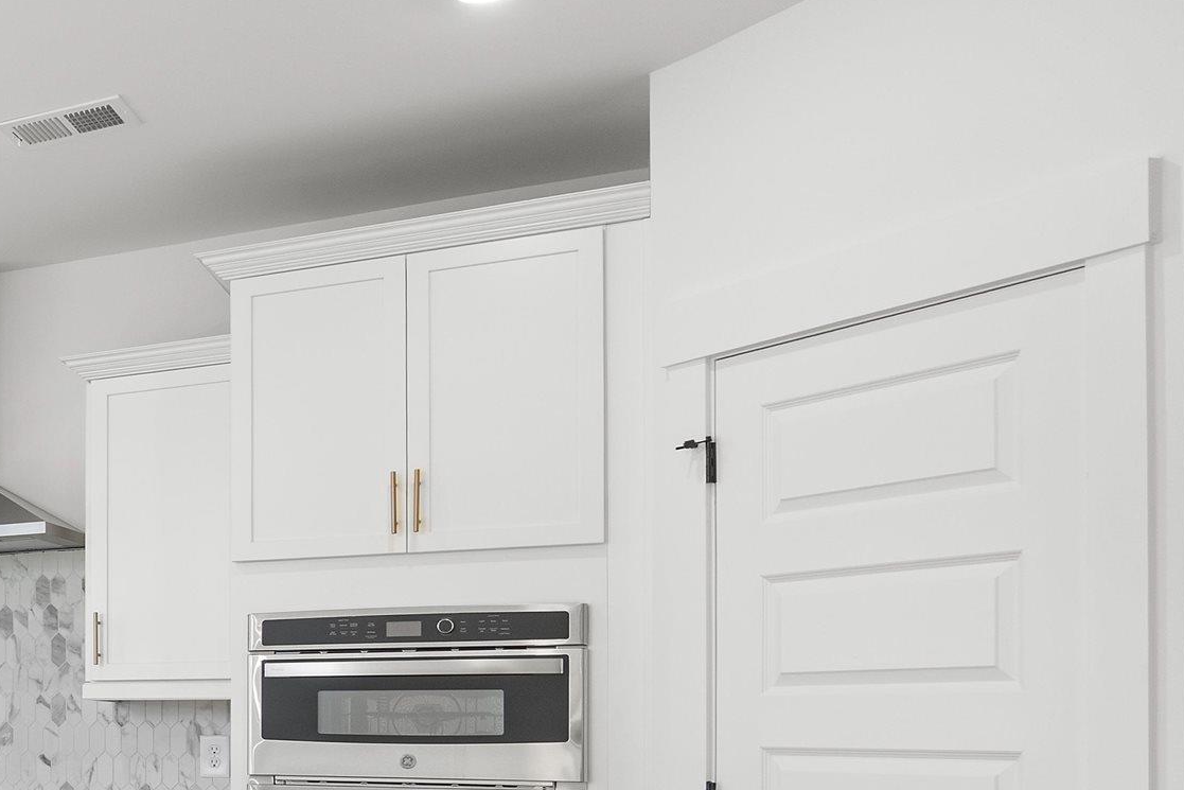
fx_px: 1447
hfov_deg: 31.4
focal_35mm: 44
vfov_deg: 29.4
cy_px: 688
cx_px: -438
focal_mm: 16
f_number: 8
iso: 800
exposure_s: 1/50
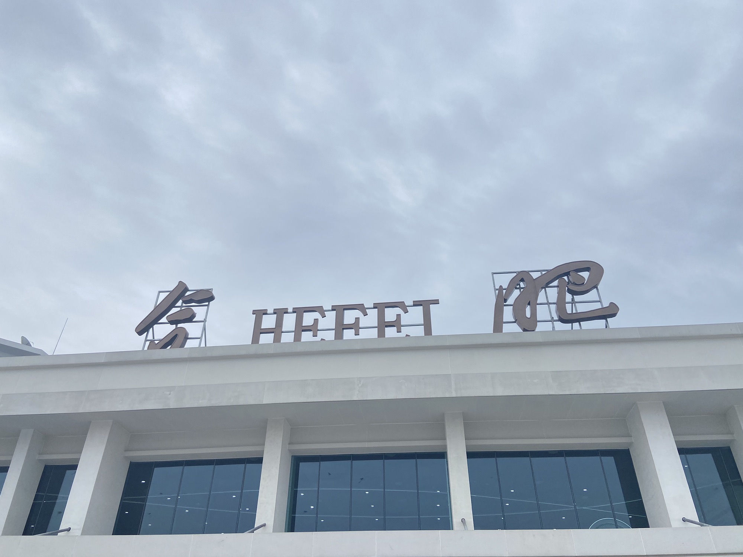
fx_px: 558
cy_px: 278
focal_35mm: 26
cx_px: 372
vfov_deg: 53.1
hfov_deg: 67.3
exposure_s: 1/2222
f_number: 1.8
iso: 32
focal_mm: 4.25
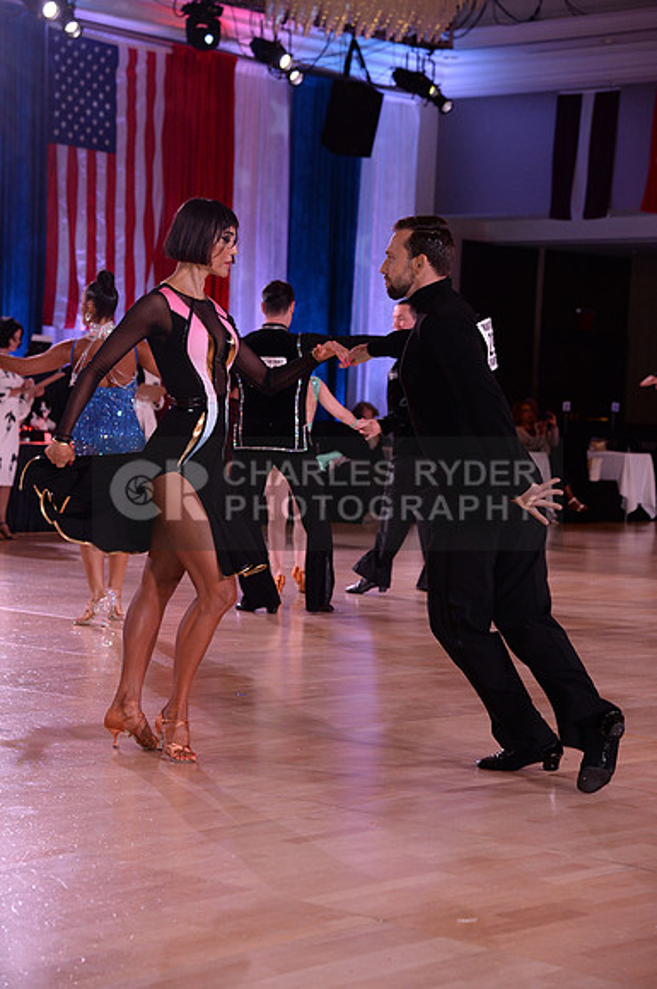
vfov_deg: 22.2
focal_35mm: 92
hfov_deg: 14.8
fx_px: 2526
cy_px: 494
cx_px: 328
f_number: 5.6
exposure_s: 1/250
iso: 2000
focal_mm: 92
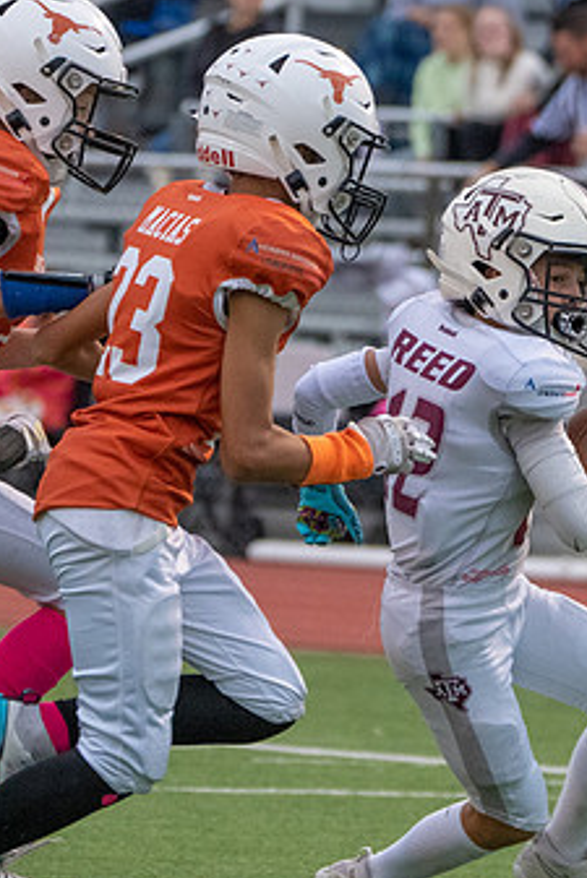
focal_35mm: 612
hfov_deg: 2.2
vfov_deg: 3.4
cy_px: 530
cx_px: 575
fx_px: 14952
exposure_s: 1/1000
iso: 3200
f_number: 5.6
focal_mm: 215
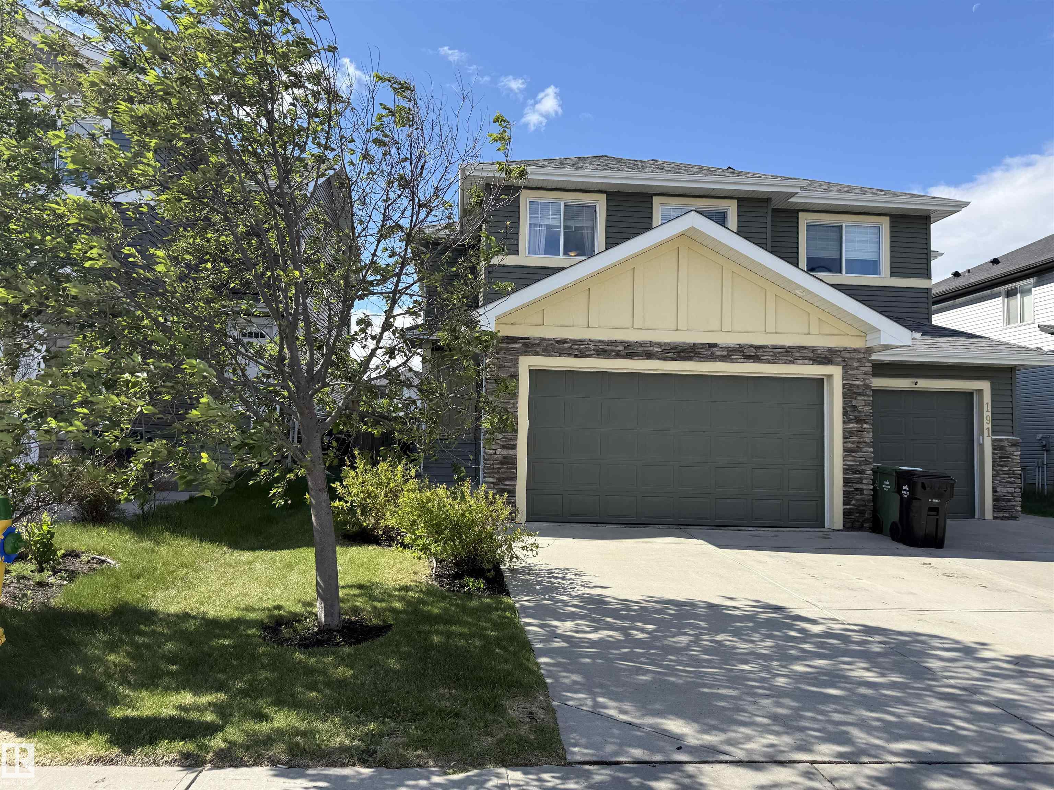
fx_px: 731
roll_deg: -2.2
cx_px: 527
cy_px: 395
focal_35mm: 24
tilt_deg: +4.5
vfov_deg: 56.8
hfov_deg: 71.6
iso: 80
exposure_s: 1/2445
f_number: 1.78
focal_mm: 6.76
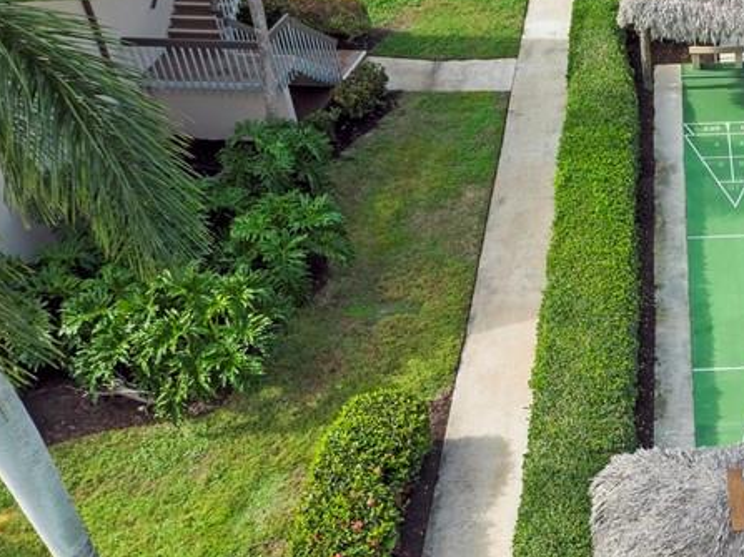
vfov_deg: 26.5
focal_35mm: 55
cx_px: 767
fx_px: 1182
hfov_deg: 31.9
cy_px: 320
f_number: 2.8
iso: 100
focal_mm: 12.29
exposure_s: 1/1600
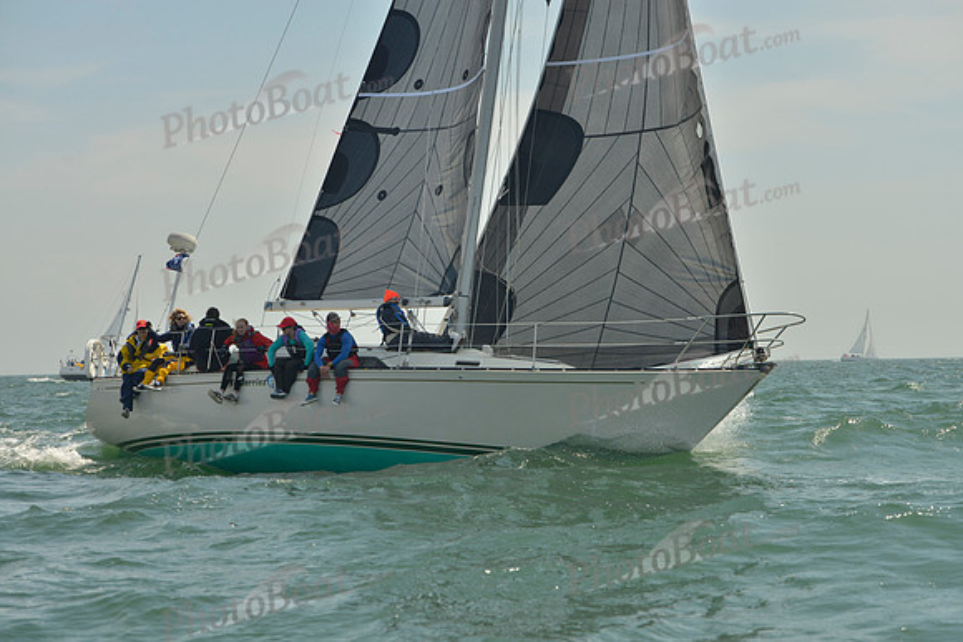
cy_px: 321
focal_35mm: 90
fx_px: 2408
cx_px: 482
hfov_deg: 22.6
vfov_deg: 15.2
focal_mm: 90
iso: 200
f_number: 7.1
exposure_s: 1/1250
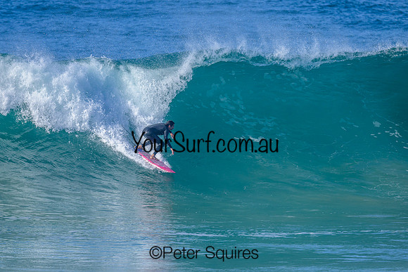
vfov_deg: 1.7
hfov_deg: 2.6
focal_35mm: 800
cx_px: 204
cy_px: 136
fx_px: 9068
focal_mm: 800
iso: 450
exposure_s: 1/2000
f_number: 6.3
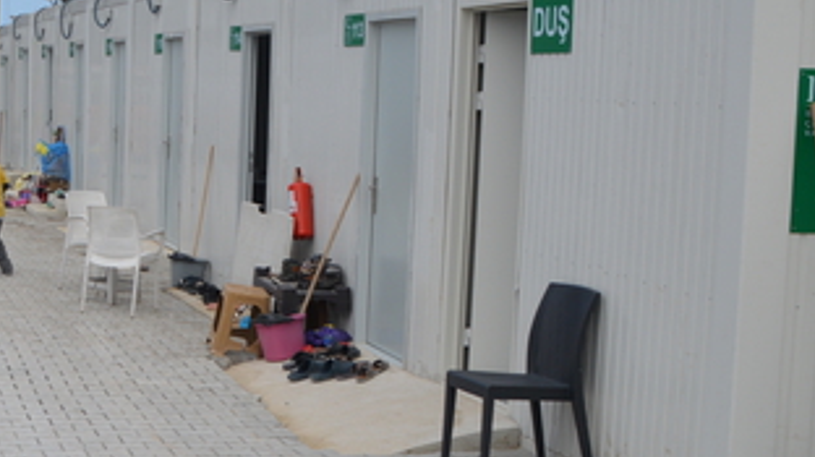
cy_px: 168
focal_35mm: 68
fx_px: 1469
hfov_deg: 27.6
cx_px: -138
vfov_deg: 17.7
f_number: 9
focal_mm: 18
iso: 100
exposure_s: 1/320
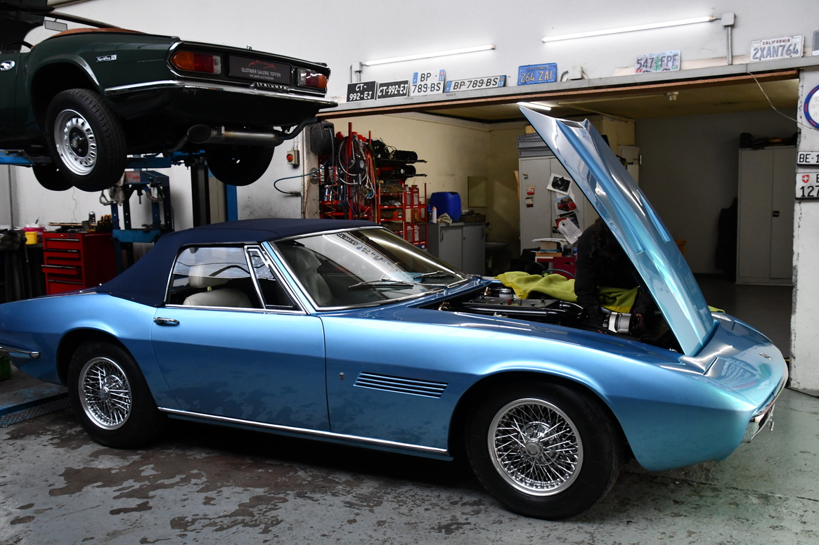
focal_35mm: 34
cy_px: 280
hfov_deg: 55.8
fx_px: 773
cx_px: 402
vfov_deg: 38.9
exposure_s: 1/125
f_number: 3.5
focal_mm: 22
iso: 1800
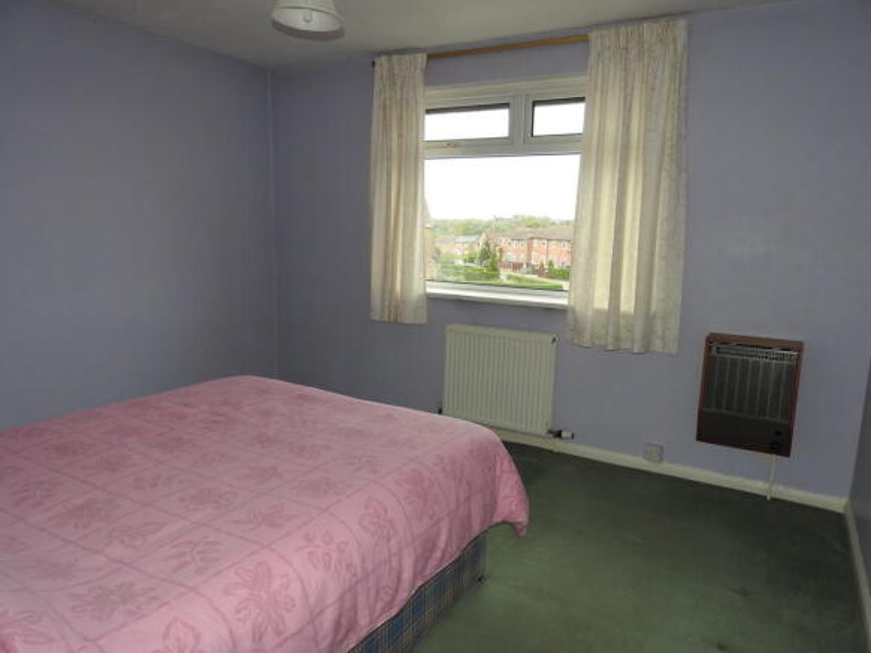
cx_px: 436
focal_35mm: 24
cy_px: 326
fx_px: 604
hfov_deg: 71.6
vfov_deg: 56.8
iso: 100
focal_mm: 4.3
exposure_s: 1/160
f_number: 3.3
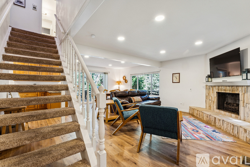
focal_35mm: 16
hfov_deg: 95.0
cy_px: 84
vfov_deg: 72.1
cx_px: 125
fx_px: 115
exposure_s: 1.3
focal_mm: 16.5
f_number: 13
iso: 100
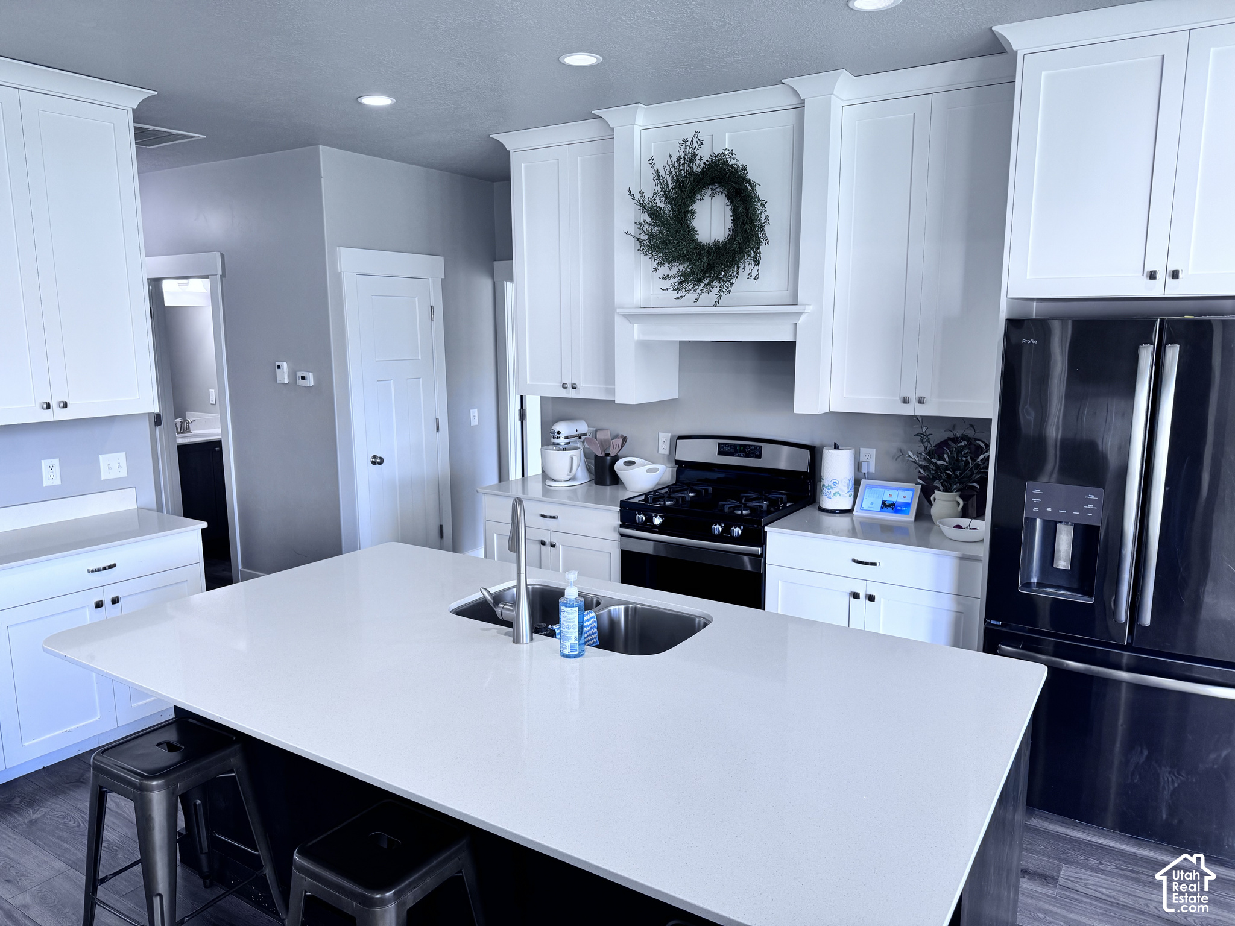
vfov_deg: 56.8
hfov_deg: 71.6
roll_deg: +0.3
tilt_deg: -9.8
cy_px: 463
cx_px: 618
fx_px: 856
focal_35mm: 24
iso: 125
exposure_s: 1/120
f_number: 1.78
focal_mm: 6.76
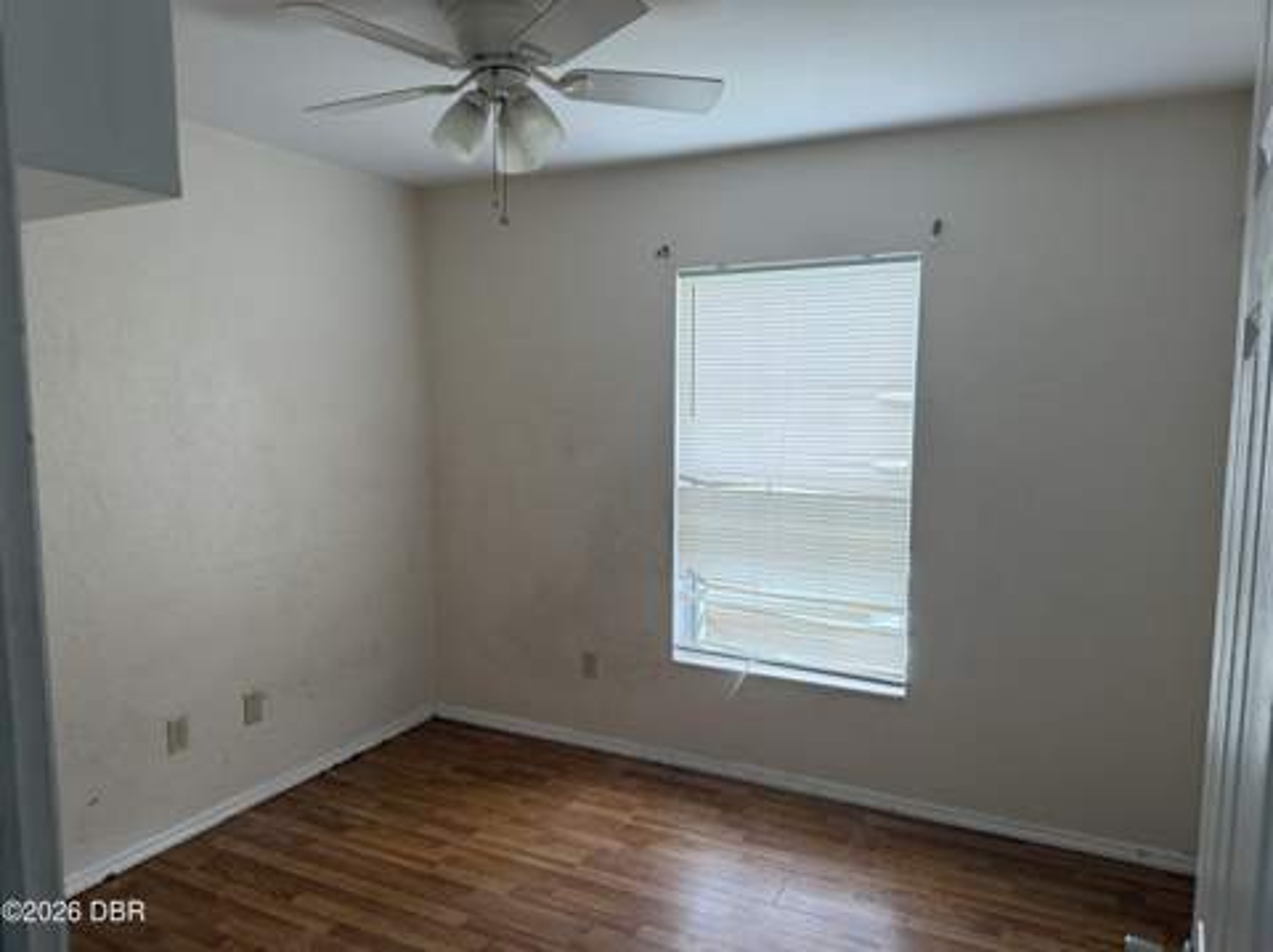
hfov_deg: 71.7
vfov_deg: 56.7
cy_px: 476
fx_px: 882
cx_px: 636
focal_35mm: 24
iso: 160
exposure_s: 1/121
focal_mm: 6.76
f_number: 1.78
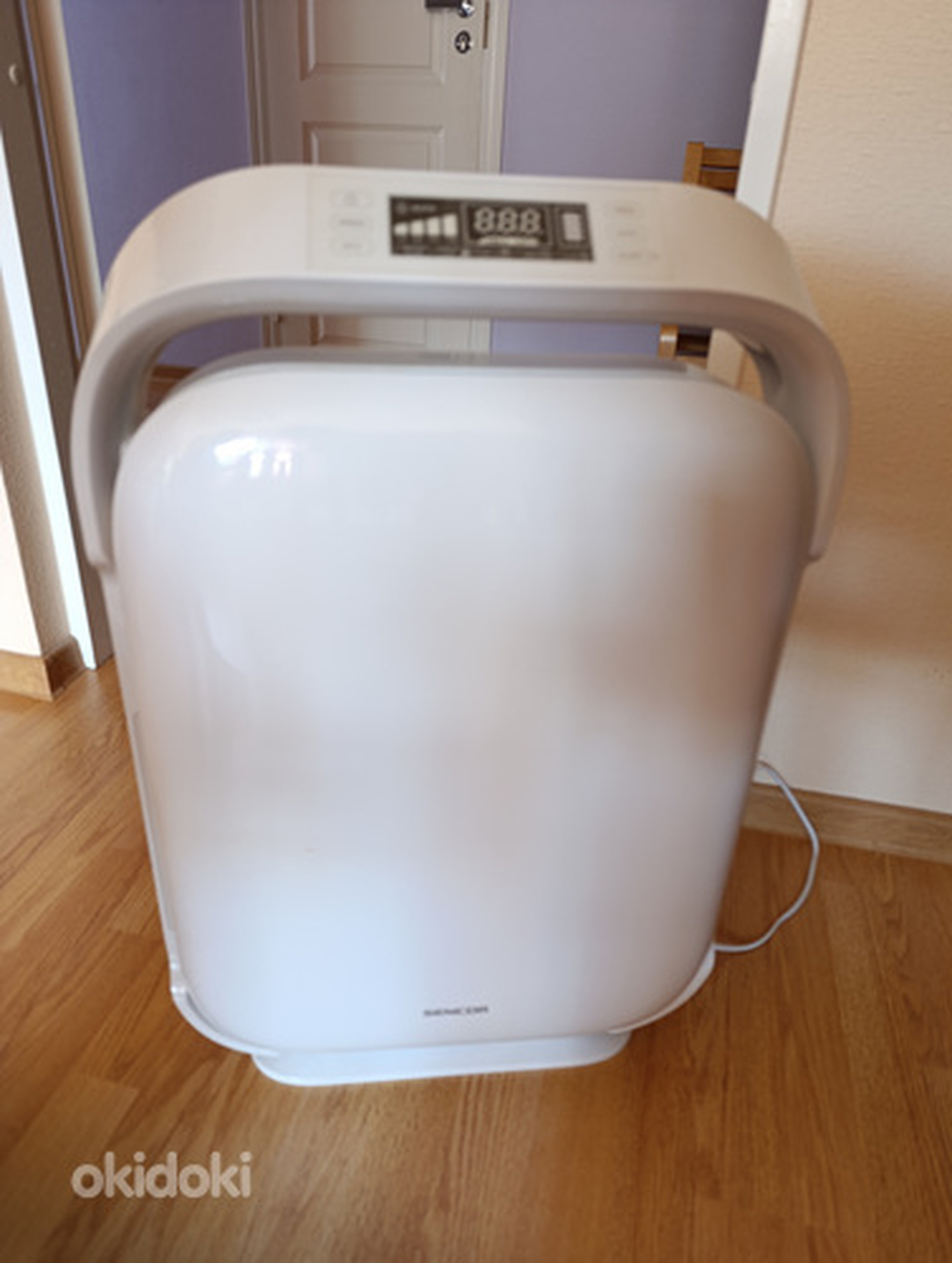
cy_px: 632
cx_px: 476
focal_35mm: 23
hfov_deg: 59.0
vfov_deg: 73.8
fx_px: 841
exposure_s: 1/100
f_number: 1.6
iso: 800
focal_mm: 6.14
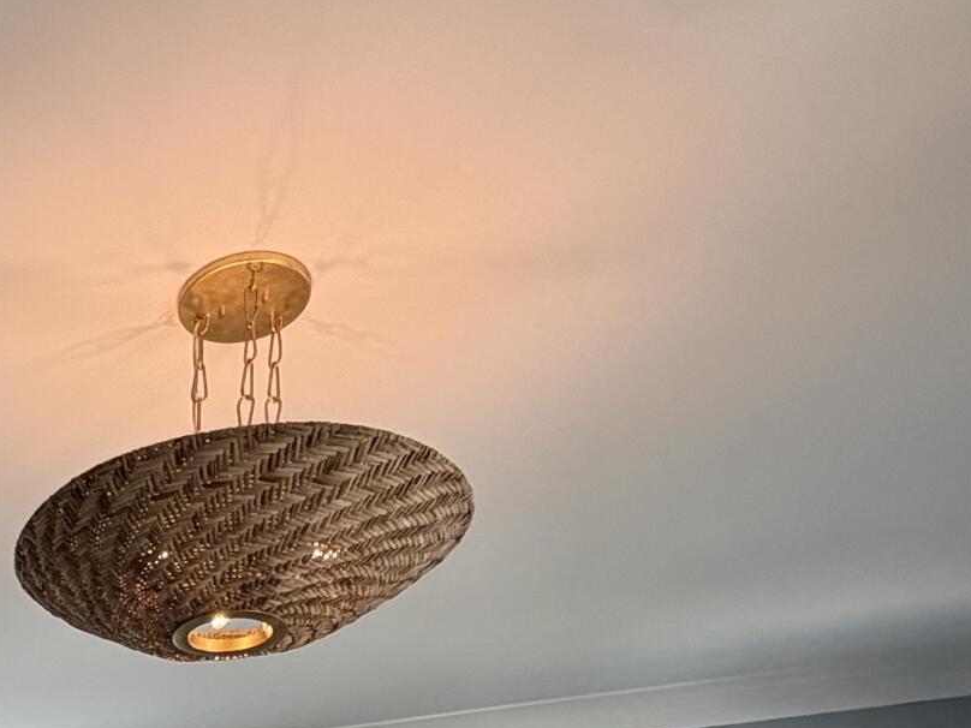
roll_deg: -1.3
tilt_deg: -2.9
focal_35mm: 52
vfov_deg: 20.4
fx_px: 1459
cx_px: -145
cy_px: 1288
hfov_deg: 31.7
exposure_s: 1/121
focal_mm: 2.22
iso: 125
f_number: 2.2
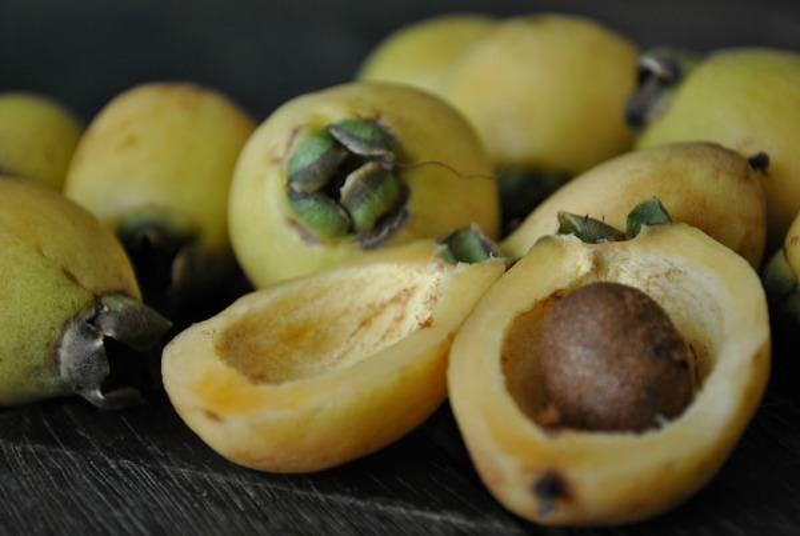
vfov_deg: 16.6
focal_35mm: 82
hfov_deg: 24.6
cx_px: 400
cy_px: 268
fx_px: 1836
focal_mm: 55
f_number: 5.6
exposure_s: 1/25
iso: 400
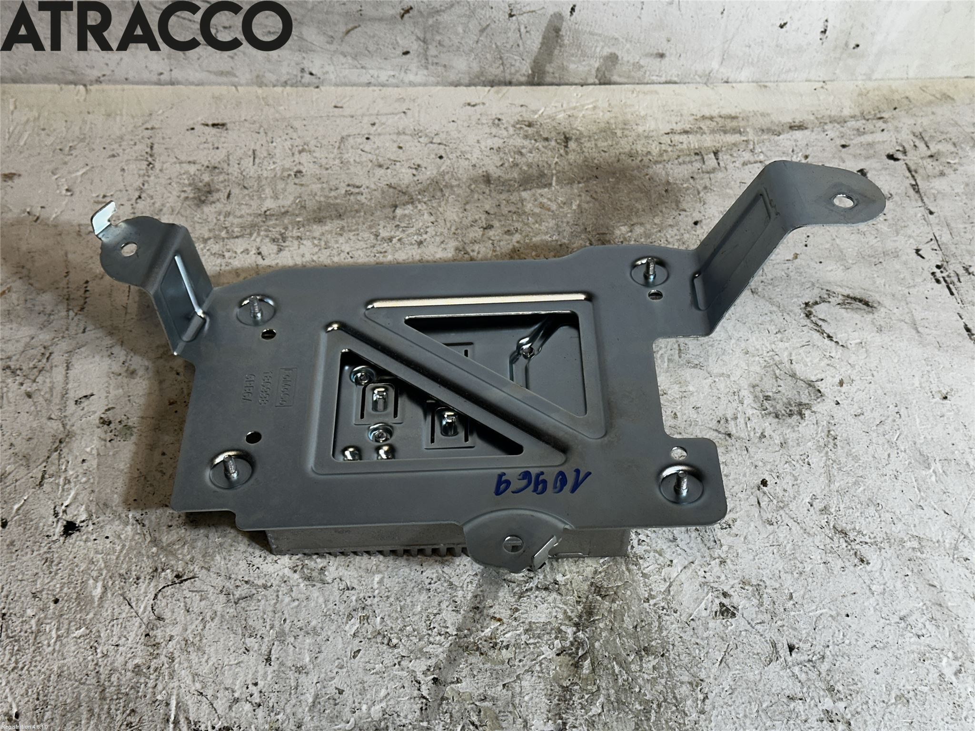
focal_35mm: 48
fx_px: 1352
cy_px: 366
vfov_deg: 30.3
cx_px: 488
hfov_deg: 39.7
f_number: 1.78
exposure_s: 1/100
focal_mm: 6.86
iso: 50
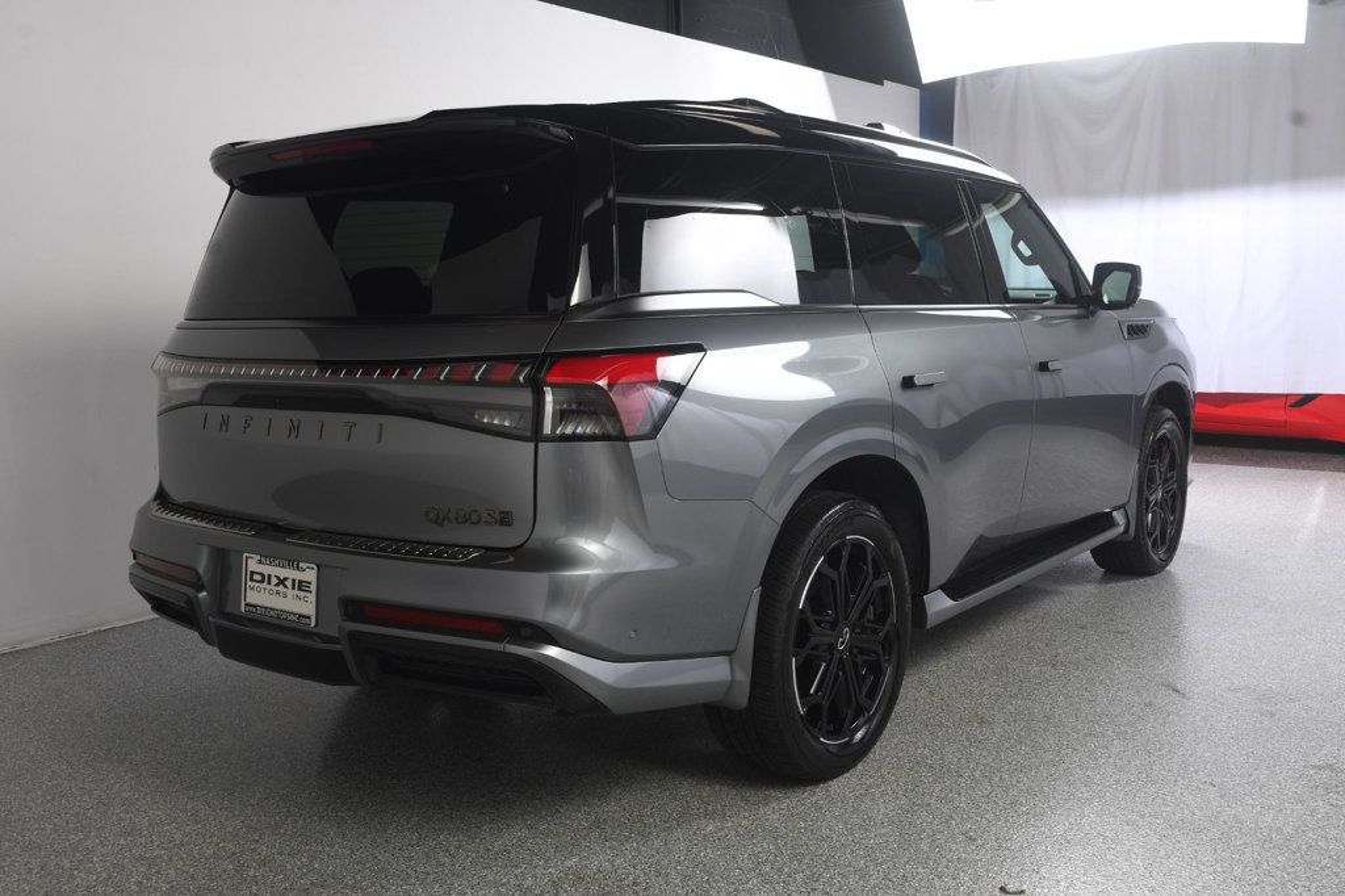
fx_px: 1270
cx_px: 672
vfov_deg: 38.9
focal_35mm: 34
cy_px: 448
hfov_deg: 55.8
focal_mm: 23
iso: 100
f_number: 9
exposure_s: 1/160
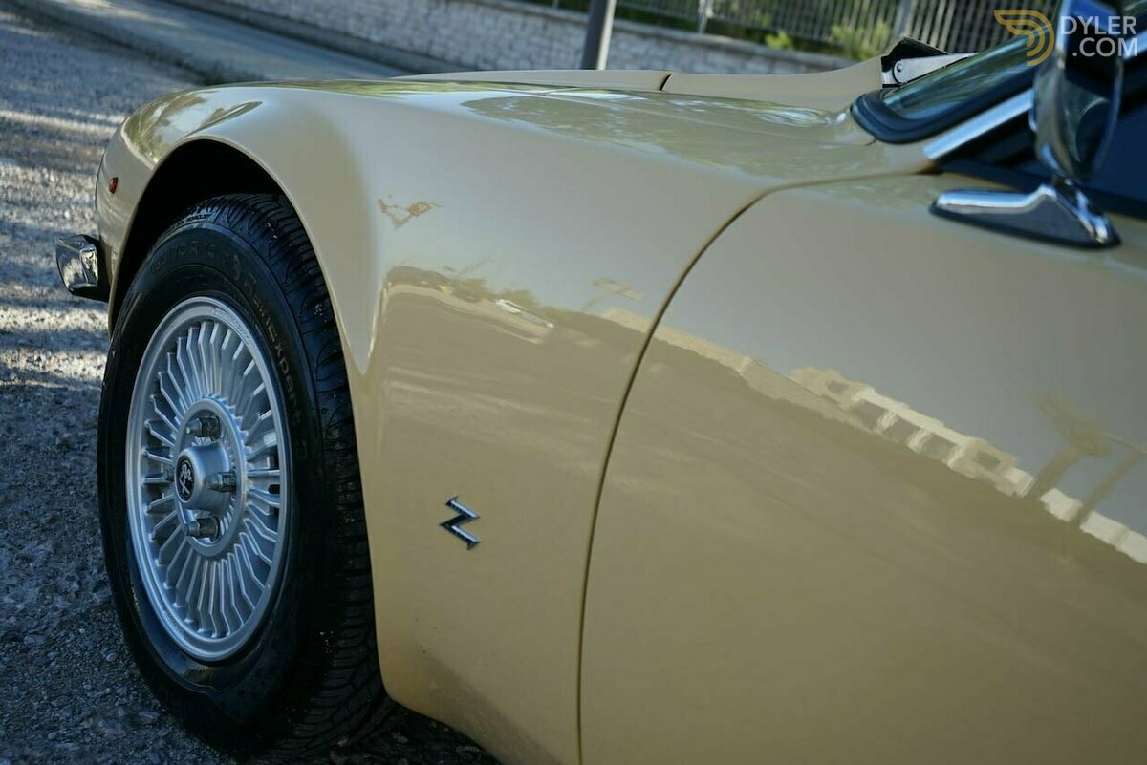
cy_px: 382
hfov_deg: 48.4
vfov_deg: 33.4
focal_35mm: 40
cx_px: 574
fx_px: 1275
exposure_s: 1/400
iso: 250
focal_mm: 40
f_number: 5.6
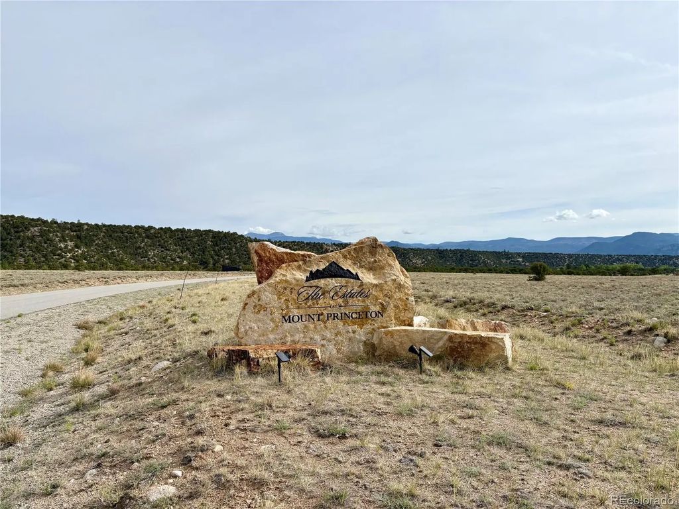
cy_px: 254
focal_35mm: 26
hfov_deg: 67.3
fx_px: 510
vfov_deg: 53.1
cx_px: 340
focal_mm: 5.96
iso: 50
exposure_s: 1/5814
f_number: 1.6
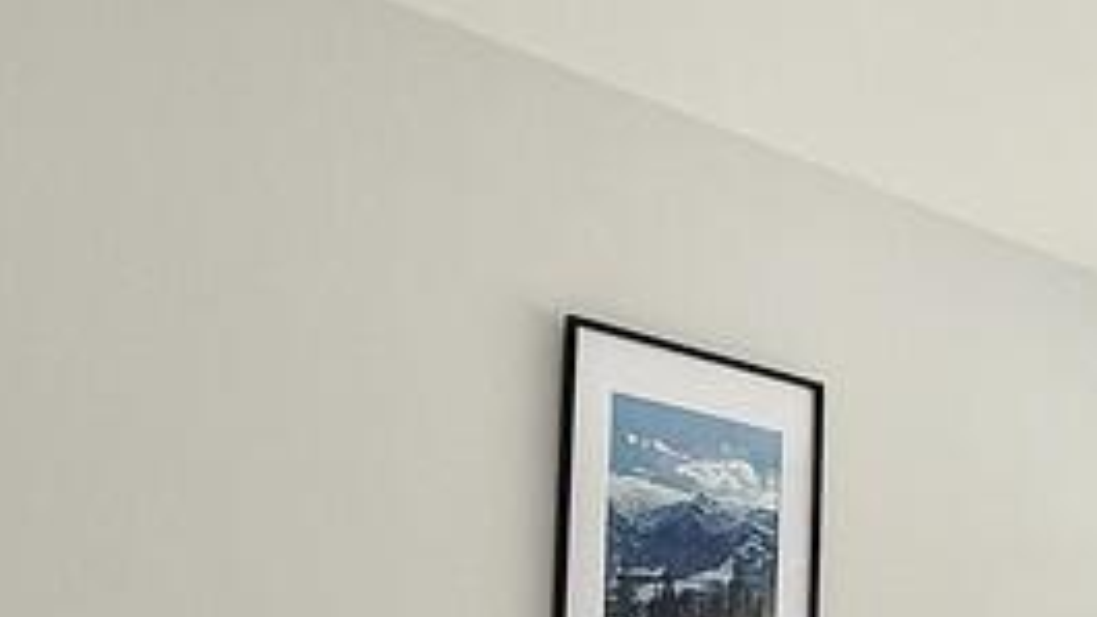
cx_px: 1412
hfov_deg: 29.1
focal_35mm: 59
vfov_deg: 19.0
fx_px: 1716
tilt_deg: +3.1
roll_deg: +0.1
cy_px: 791
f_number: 2.2
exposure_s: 1/99
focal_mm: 2.22
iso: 64
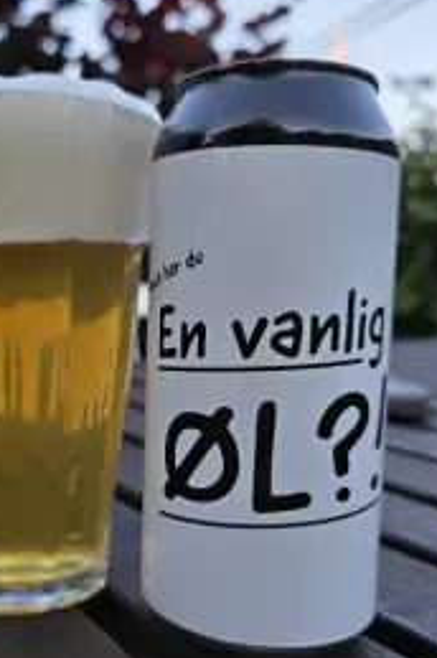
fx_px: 675
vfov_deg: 51.9
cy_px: 348
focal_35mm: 37
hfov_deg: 35.2
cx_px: 119
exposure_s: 1/359
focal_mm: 6.3
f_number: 1.7
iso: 40
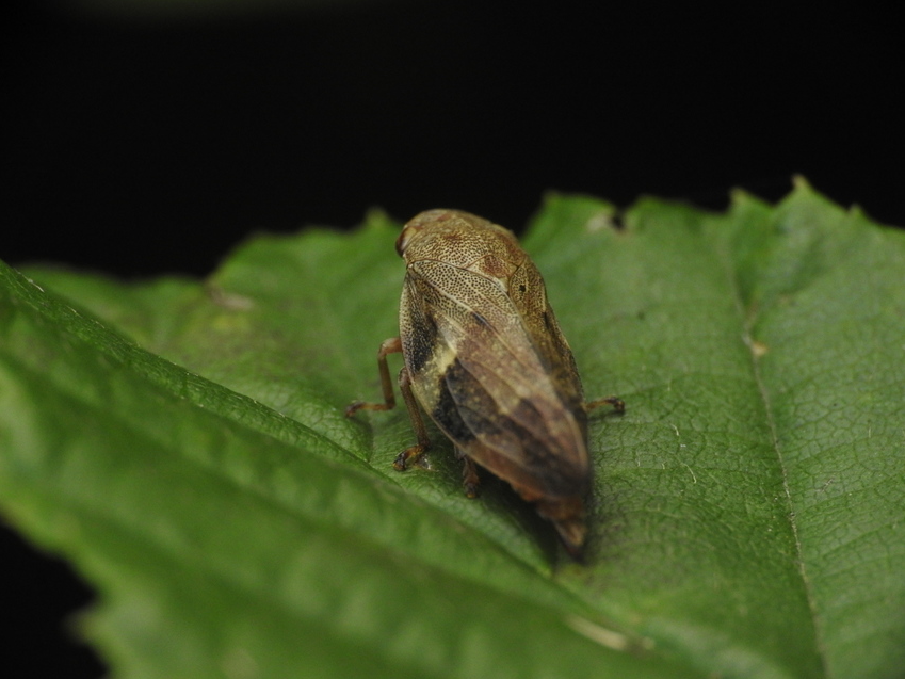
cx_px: 452
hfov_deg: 9.8
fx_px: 5256
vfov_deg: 7.4
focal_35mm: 201
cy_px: 340
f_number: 5.3
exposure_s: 1/250
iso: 400
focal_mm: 35.8
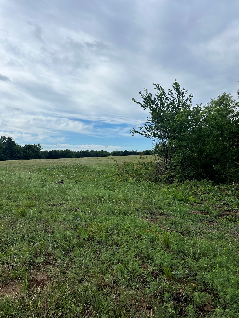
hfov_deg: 53.1
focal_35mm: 26
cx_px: 120
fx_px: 239
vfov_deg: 67.3
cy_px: 159
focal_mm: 5.7
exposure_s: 1/5587
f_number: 1.5
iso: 50
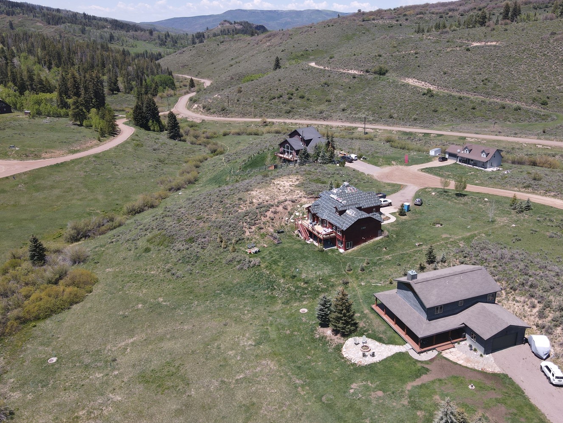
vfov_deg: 48.2
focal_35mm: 29
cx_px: 319
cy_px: 201
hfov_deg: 61.4
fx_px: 472
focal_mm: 4.5
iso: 110
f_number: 2.8
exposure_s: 1/40
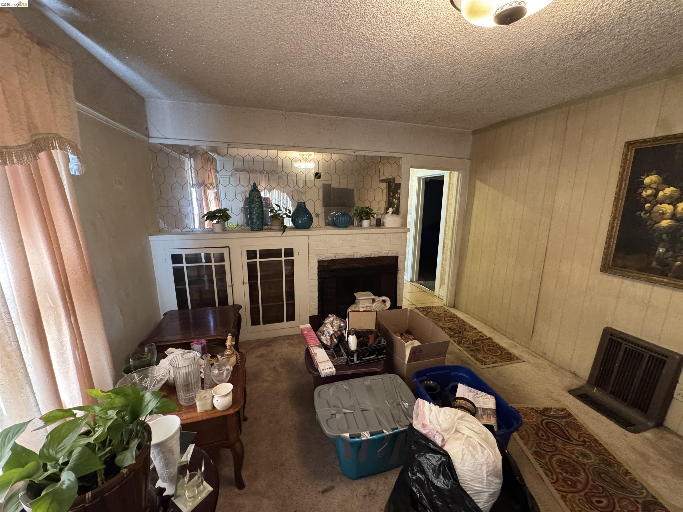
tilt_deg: -13.0
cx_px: 342
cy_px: 256
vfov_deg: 85.7
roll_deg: -0.7
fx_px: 276
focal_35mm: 14
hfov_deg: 102.1
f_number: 2.2
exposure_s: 1/60
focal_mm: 2.22
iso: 800
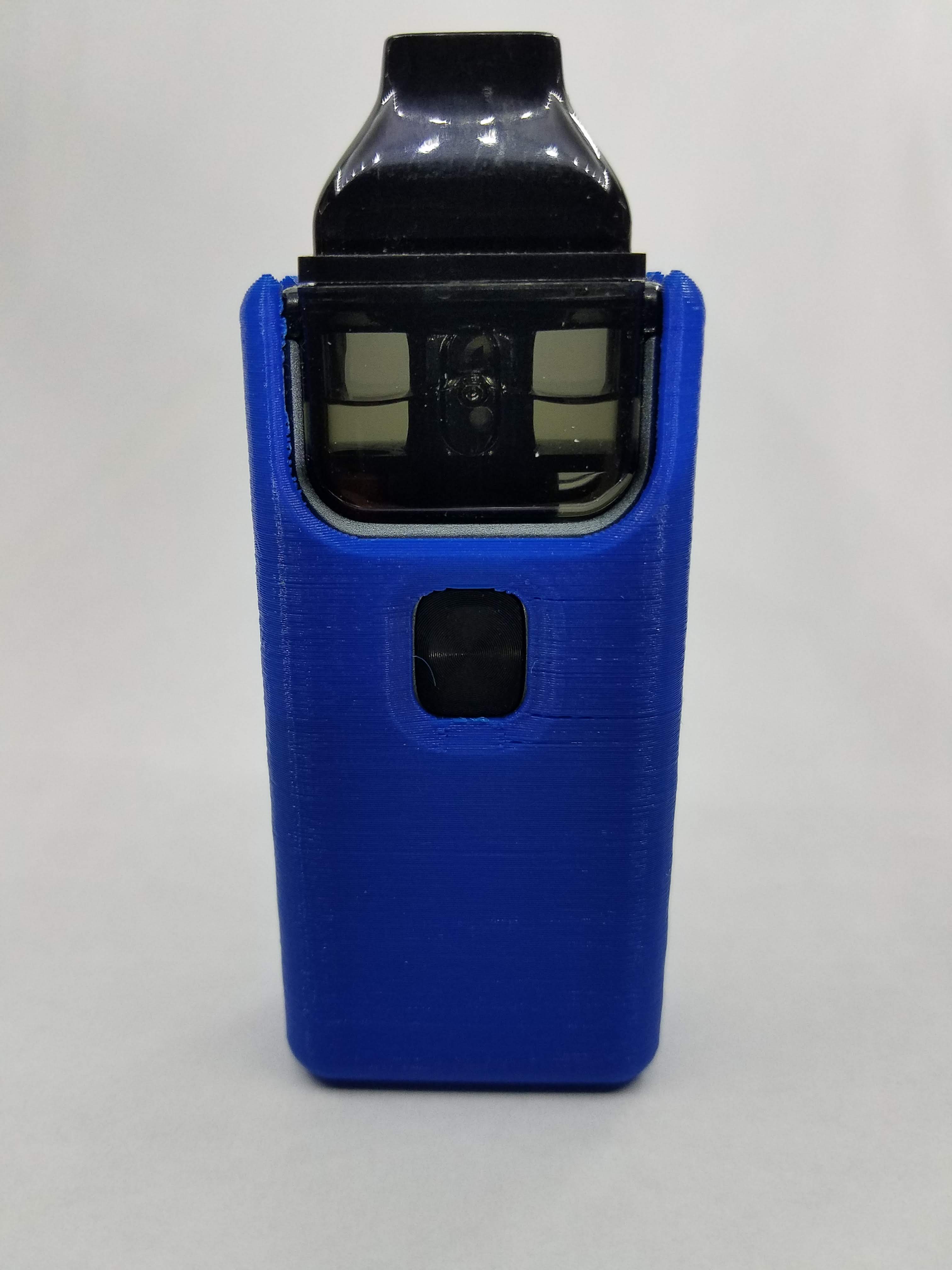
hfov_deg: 53.1
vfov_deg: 67.3
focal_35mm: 26
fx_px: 953
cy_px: 635
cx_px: 476
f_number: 1.7
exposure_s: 1/60
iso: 125
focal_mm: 4.2
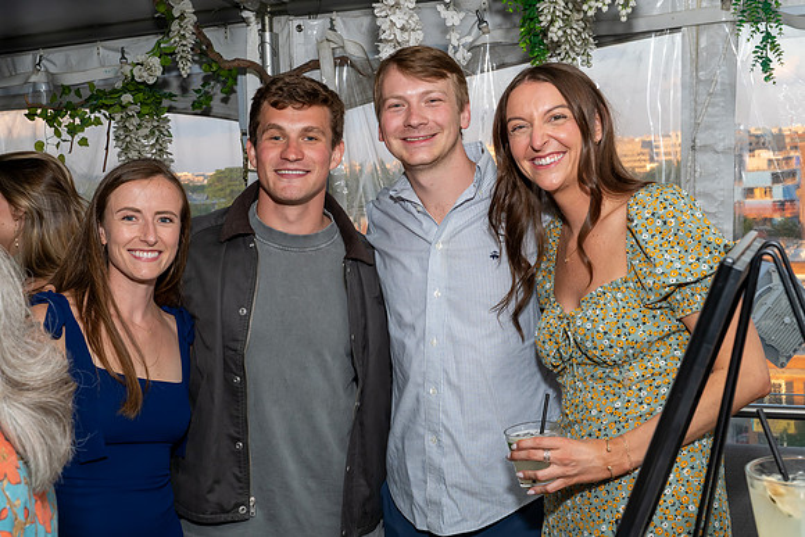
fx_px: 1044
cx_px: 377
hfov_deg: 42.1
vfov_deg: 28.8
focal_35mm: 47
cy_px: 248
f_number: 10
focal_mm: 36
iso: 500
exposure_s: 1/250
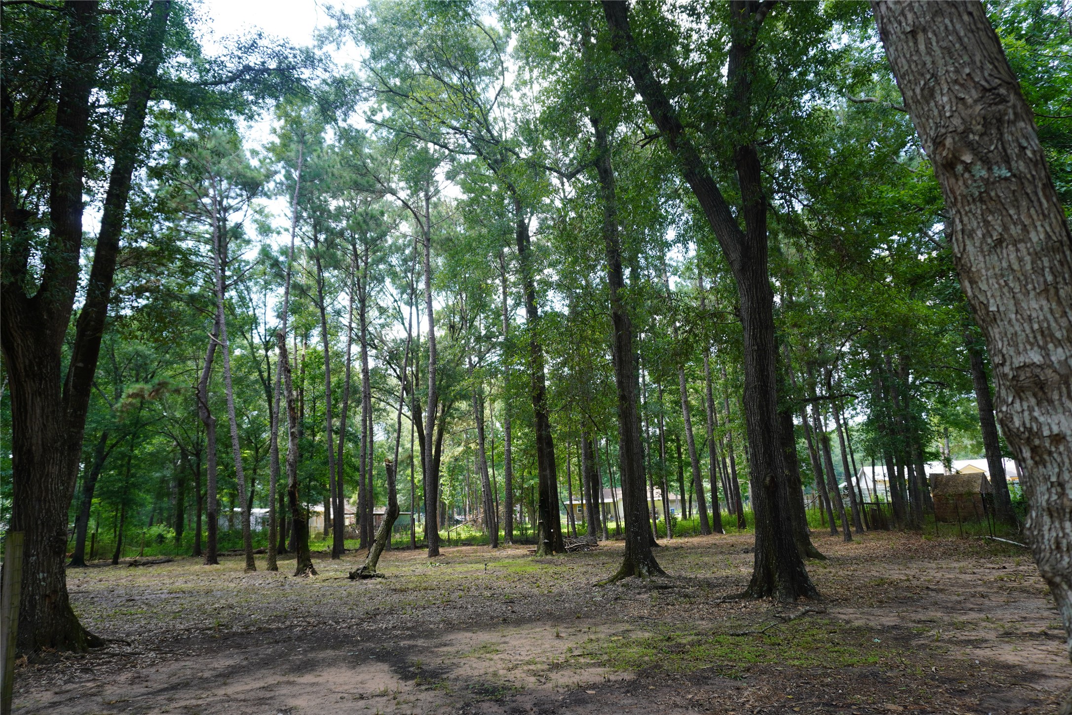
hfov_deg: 73.7
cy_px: 358
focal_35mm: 24
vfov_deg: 53.1
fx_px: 715
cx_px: 536
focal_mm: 16
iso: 100
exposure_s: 1/60
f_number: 4.5
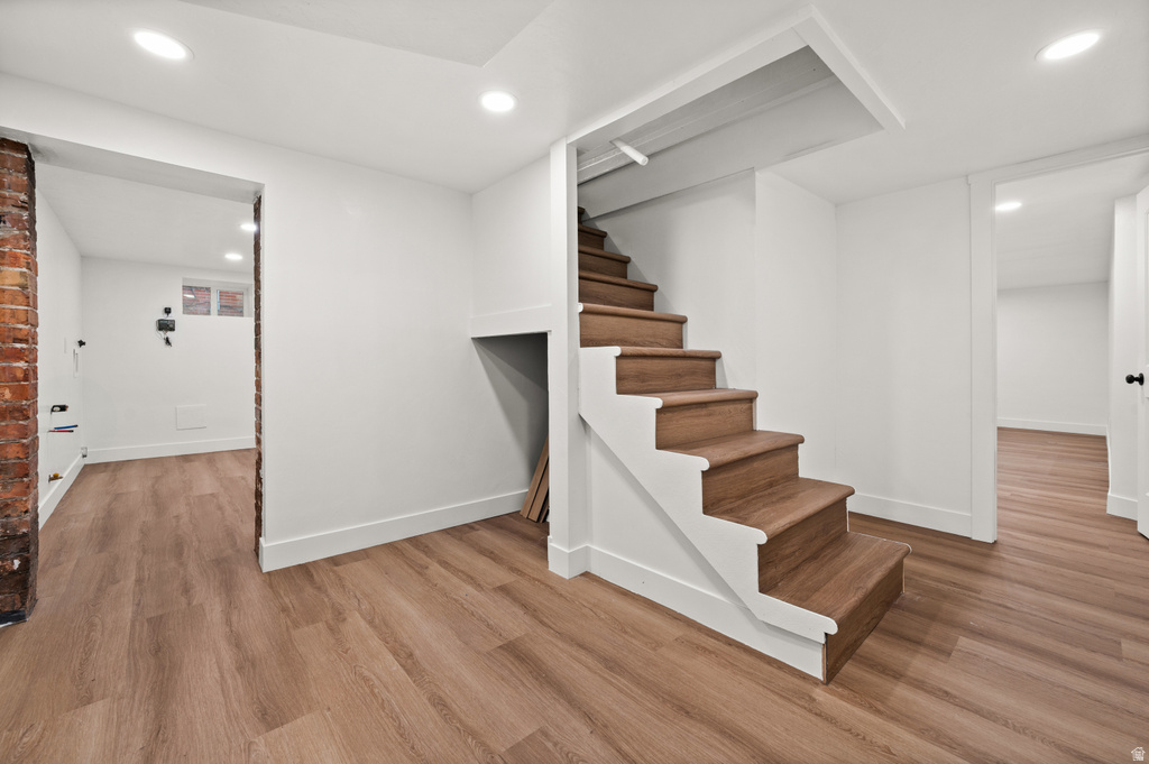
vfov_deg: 81.1
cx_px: 574
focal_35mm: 14
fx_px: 446
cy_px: 382
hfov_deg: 104.3
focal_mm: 14
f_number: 7.1
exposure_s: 1/8
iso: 500
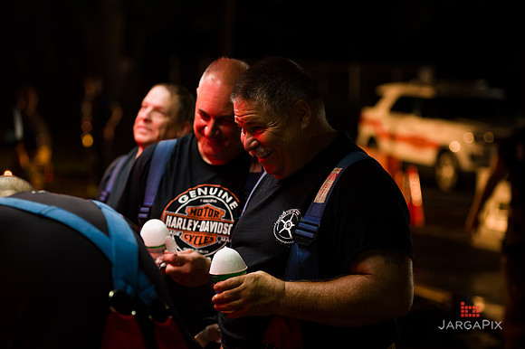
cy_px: 174
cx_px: 262
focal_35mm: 105
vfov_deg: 13.0
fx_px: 1530
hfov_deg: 19.5
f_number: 3.2
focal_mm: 105
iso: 1600
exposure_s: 1/125
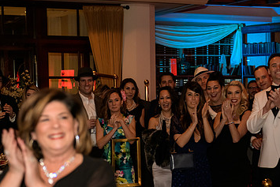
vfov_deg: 14.0
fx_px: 762
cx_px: 221
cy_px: 125
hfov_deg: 20.6
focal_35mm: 98
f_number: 3.2
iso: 1600
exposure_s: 1/125
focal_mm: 60
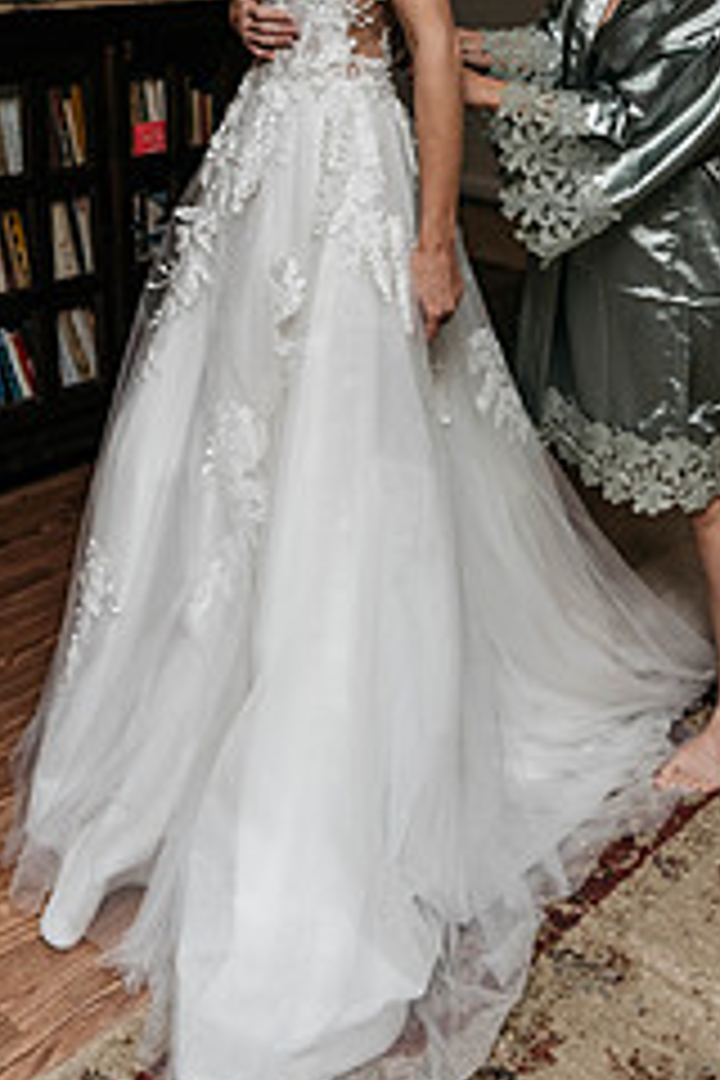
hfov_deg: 29.8
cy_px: 140
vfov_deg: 40.8
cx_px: 410
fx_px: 1350
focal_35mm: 45
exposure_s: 1/640
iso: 1000
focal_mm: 24
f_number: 2.8
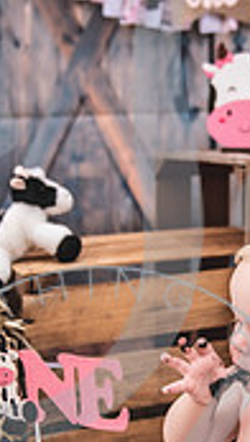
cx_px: 217
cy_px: 309
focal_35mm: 87
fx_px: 1020
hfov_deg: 13.9
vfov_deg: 24.3
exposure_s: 1/400
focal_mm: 32
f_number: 2.8
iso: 100
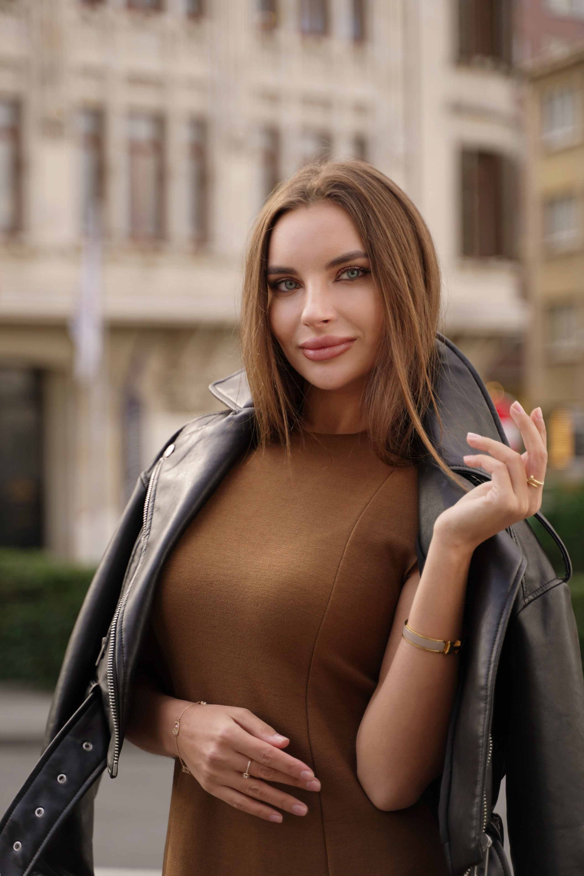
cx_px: 292
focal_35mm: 70
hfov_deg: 19.5
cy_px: 438
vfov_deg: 28.8
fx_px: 1703
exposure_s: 1/800
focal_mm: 70
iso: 200
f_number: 2.8
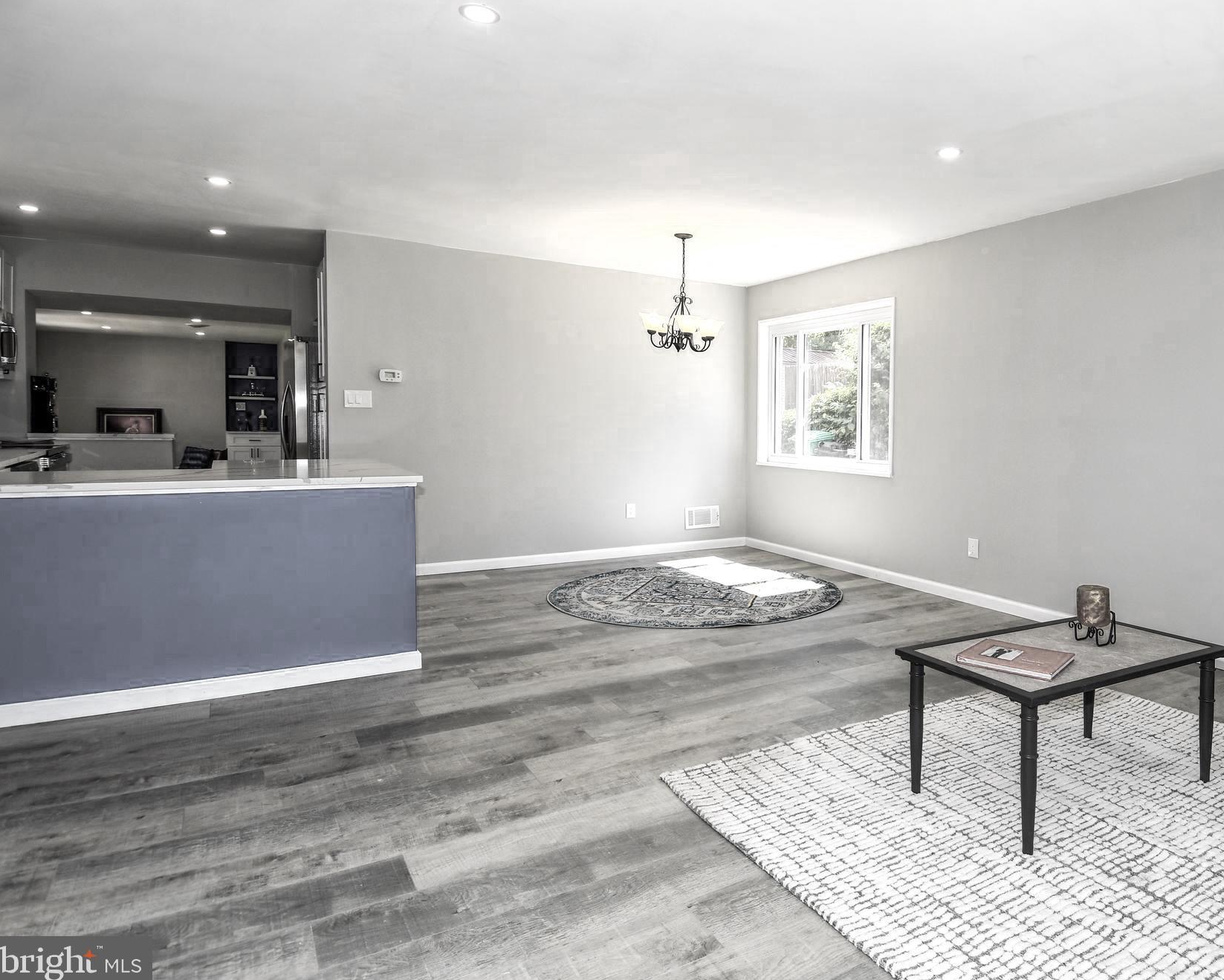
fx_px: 761
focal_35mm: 21
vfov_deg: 65.5
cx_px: 748
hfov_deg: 76.5
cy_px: 483
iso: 180
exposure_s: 1/125
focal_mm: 12
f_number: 5.6
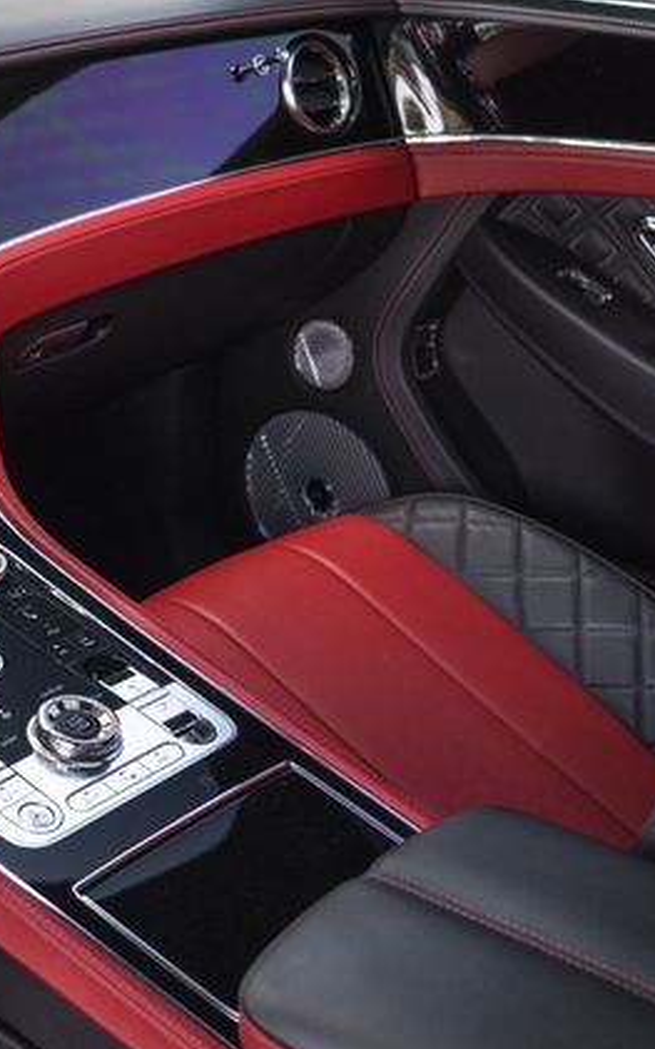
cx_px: -75
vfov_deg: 31.5
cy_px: 528
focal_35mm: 65
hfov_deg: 19.1
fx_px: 1857
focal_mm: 42
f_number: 5
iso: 640
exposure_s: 1/100
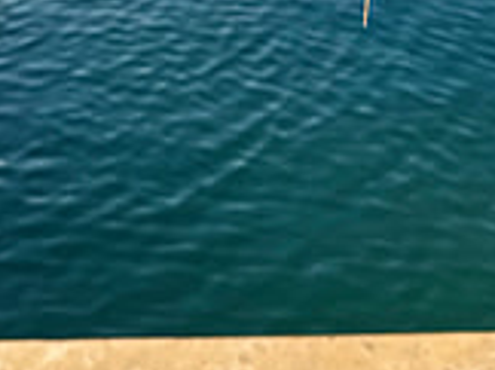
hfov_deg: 22.6
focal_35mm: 86
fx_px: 1228
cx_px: 147
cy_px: -222
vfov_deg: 15.5
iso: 80
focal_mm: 6.86
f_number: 1.78
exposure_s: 1/3472
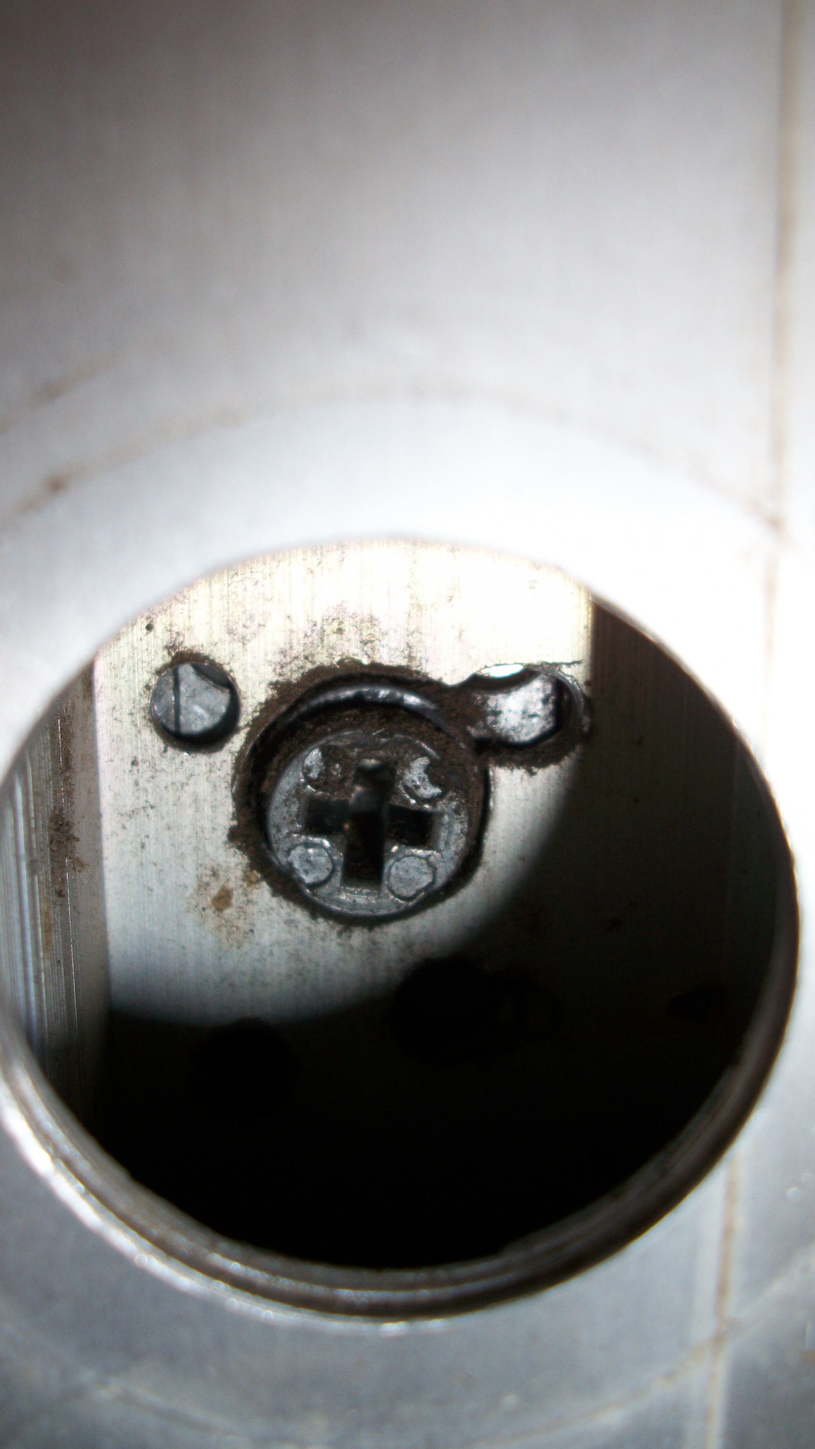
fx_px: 1498
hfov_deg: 30.4
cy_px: 723
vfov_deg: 51.6
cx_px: 331
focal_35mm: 39
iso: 80
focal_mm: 6.3
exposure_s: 1/30
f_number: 3.1
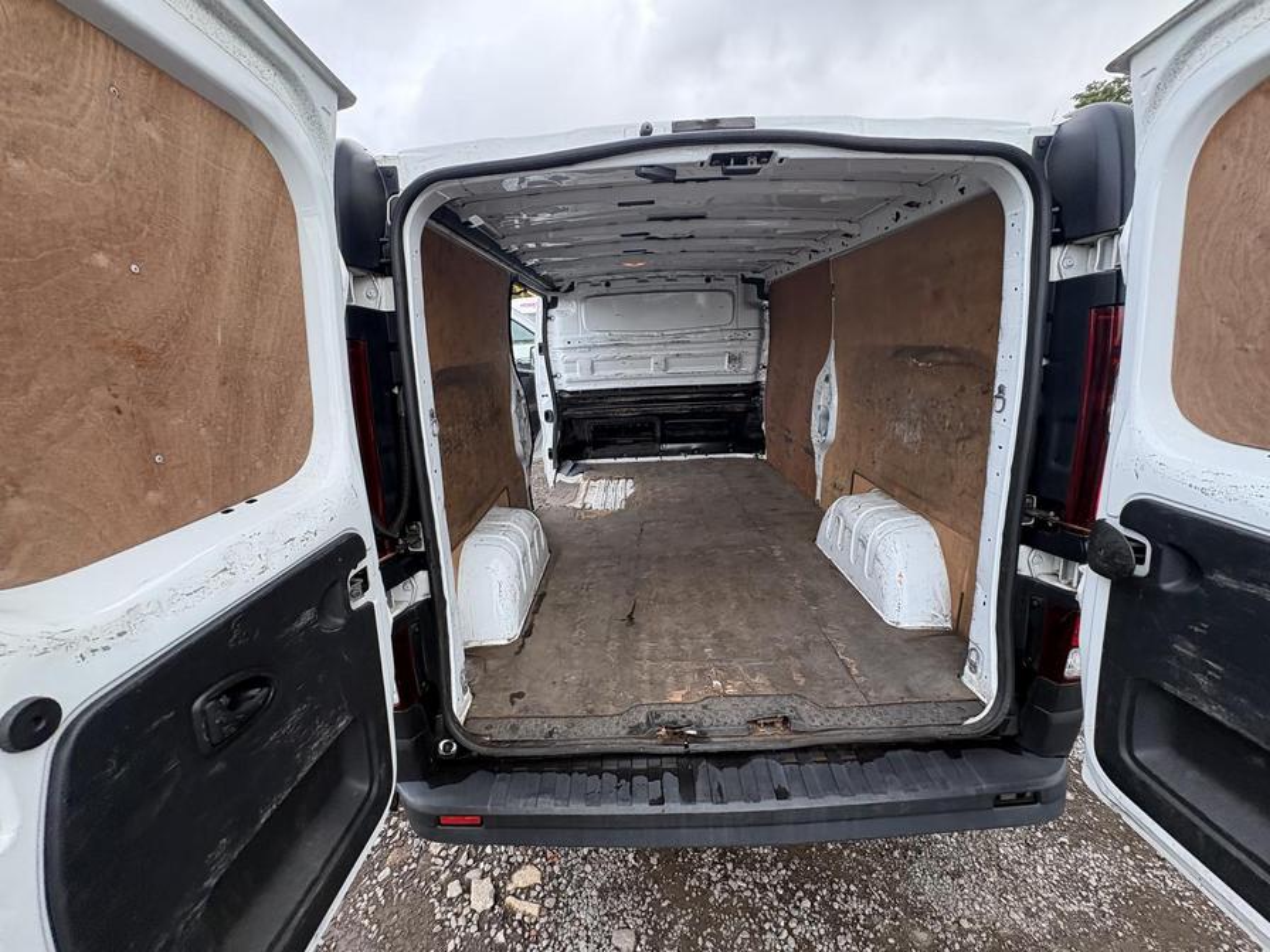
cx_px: 635
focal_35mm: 14
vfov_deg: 85.7
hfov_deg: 102.1
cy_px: 476
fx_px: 514
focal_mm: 2.22
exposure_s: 1/260
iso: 64
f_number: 2.2
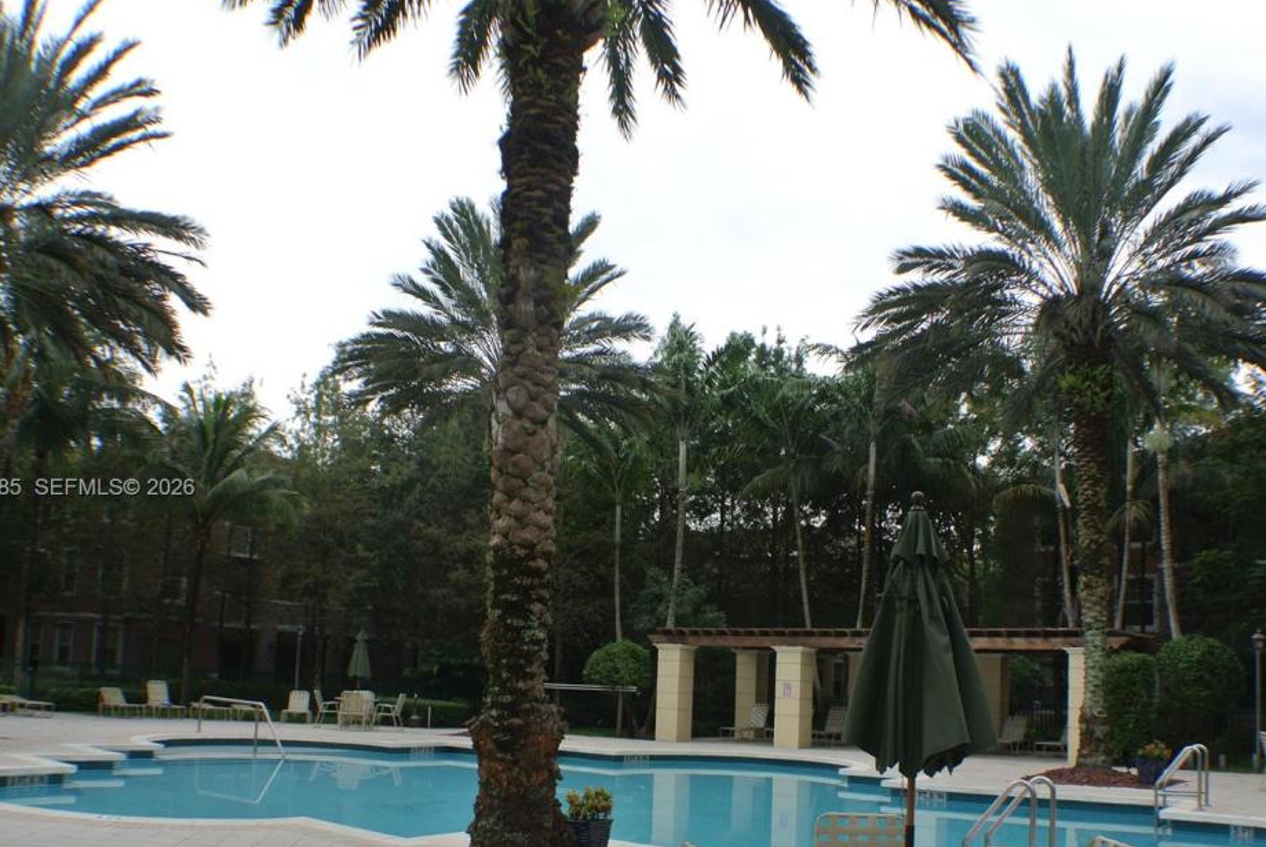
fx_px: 1443
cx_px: 647
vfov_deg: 32.7
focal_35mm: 41
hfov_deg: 47.4
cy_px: 489
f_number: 5
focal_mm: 13.1
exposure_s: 1/160
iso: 100
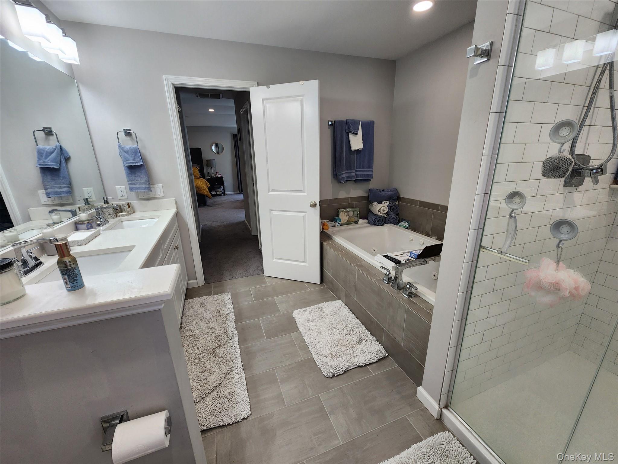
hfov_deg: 106.2
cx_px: 309
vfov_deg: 89.9
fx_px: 232
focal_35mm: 13
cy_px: 232
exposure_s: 1/60
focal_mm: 2.2
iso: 100
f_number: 2.2
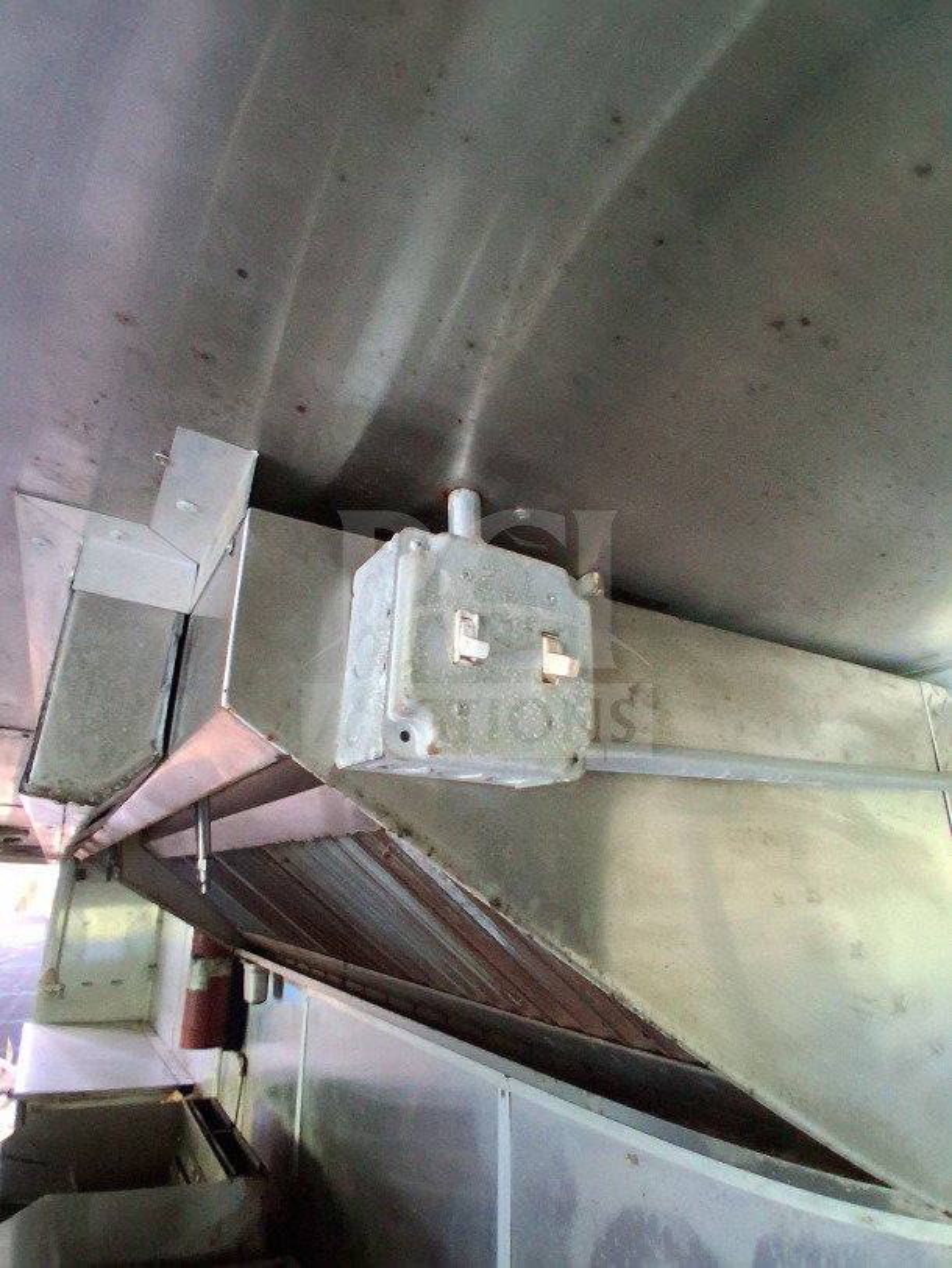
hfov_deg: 74.7
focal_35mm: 17
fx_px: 623
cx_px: 476
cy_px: 634
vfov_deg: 91.0
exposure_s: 1/40
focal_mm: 1.4
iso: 500
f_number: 2.2
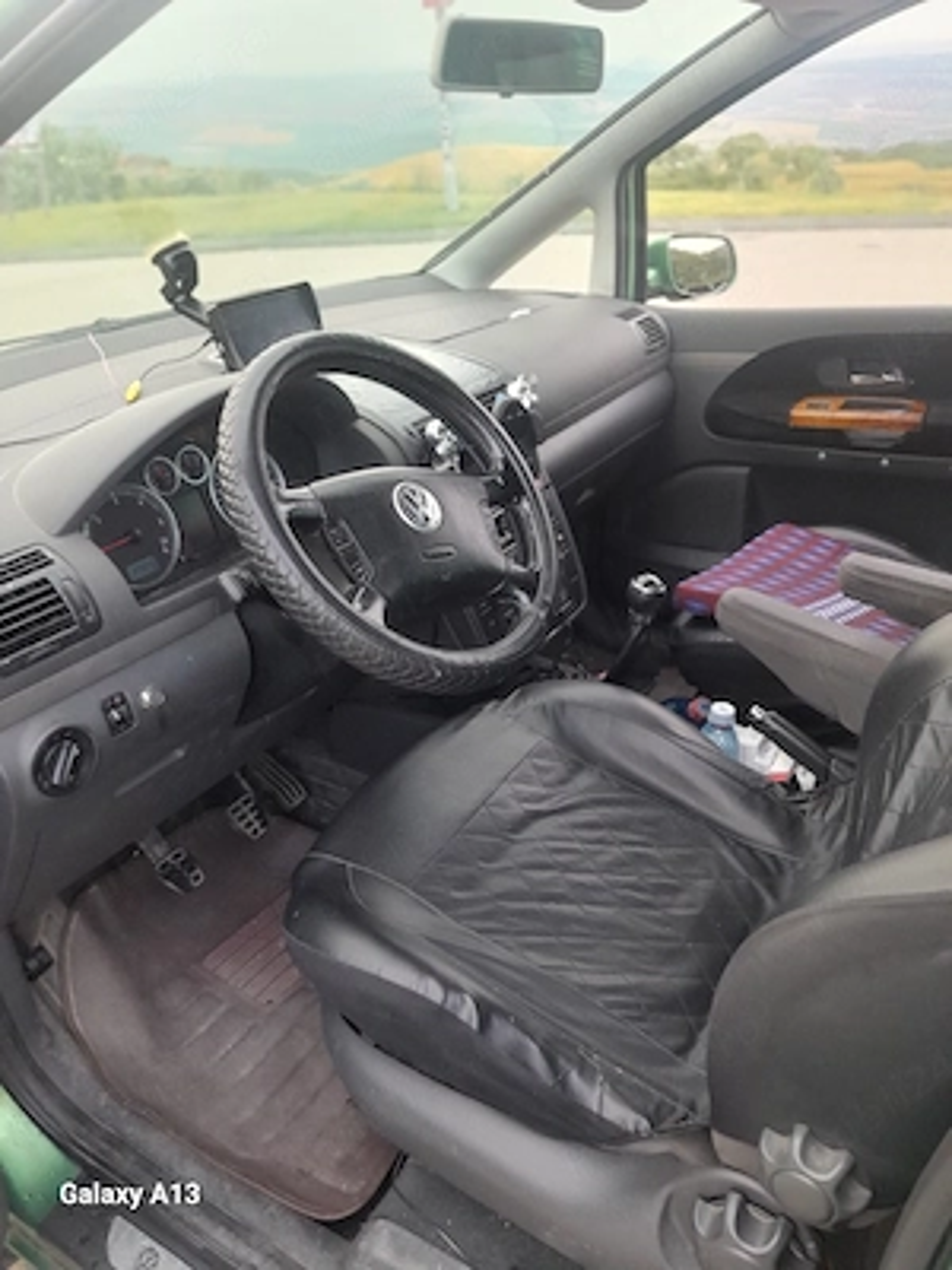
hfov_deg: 51.4
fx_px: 990
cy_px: 635
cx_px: 476
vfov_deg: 65.3
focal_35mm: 27
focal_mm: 4
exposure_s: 1/50
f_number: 1.8
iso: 320
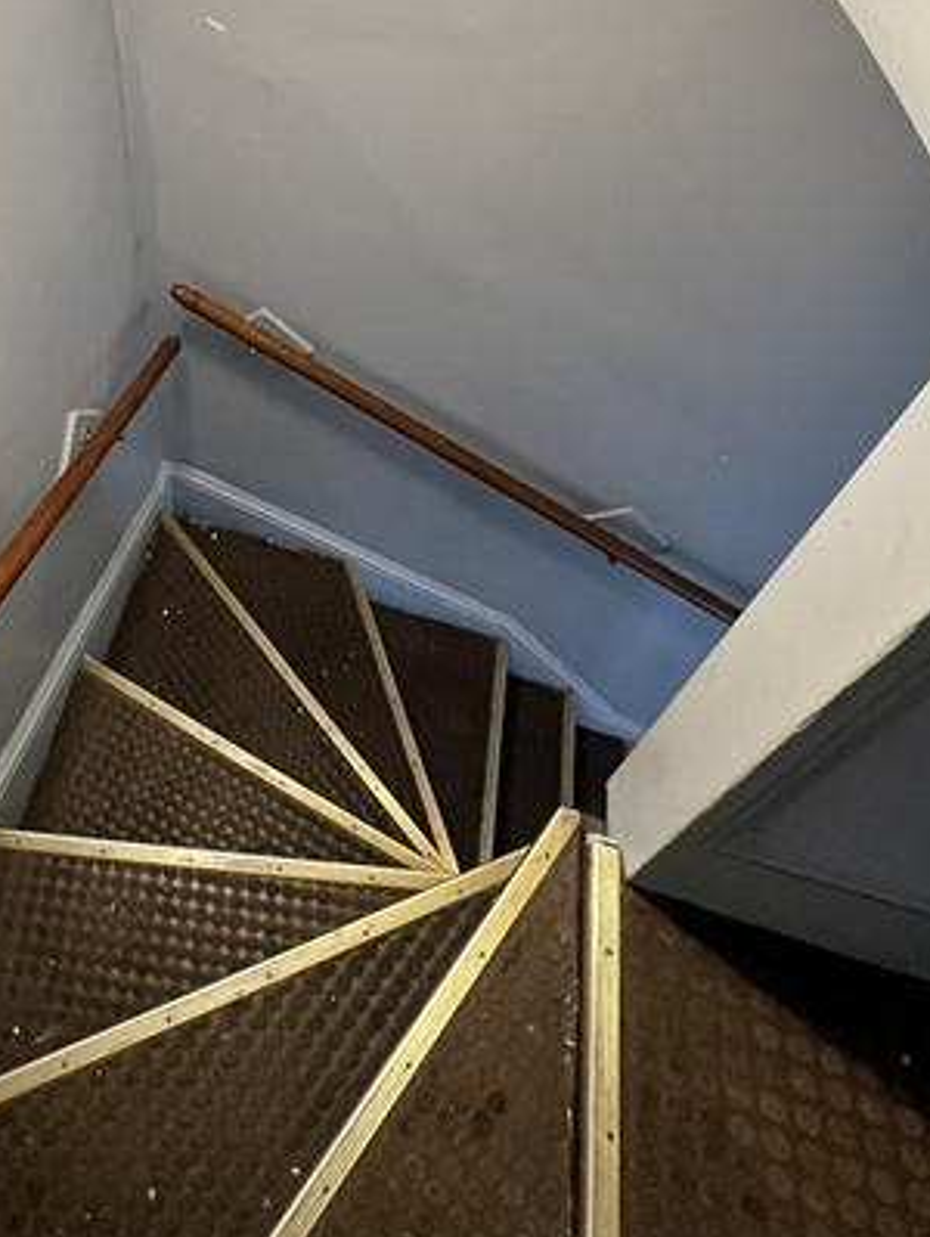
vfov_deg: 64.4
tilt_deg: -45.5
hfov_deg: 49.6
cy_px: 282
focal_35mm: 25
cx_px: 112
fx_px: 894
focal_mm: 1.57
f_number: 1.8
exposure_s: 1/60
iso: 400
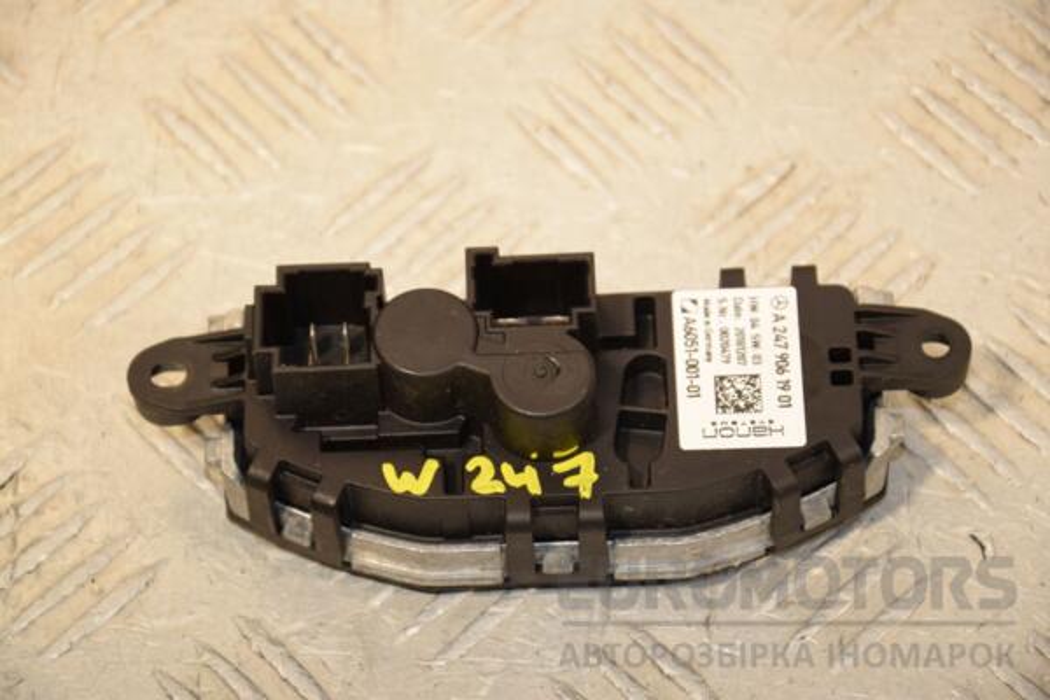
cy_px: 350
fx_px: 4593
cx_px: 525
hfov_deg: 13.0
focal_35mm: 158
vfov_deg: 8.7
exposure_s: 1/200
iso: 800
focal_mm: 105
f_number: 6.3
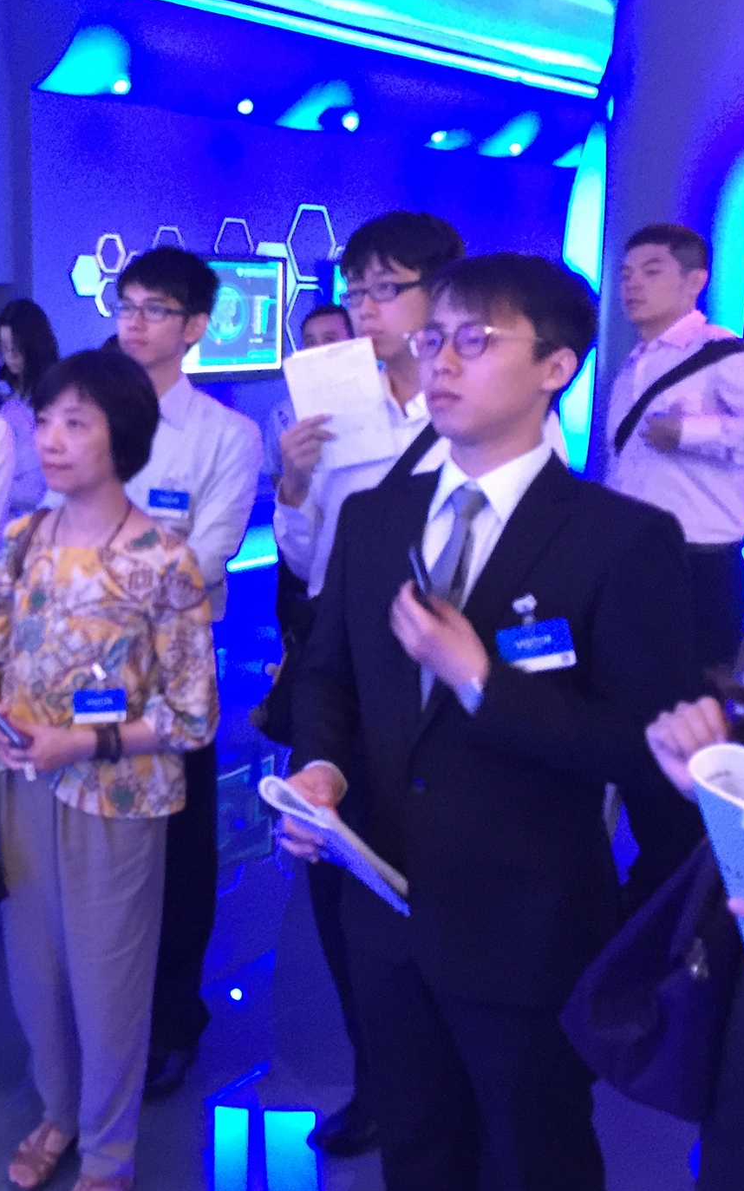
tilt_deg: -10.4
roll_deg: +0.8
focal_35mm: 43
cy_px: 602
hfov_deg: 28.2
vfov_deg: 46.2
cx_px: 18
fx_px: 1395
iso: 160
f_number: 2.2
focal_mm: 4.15
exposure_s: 1/4
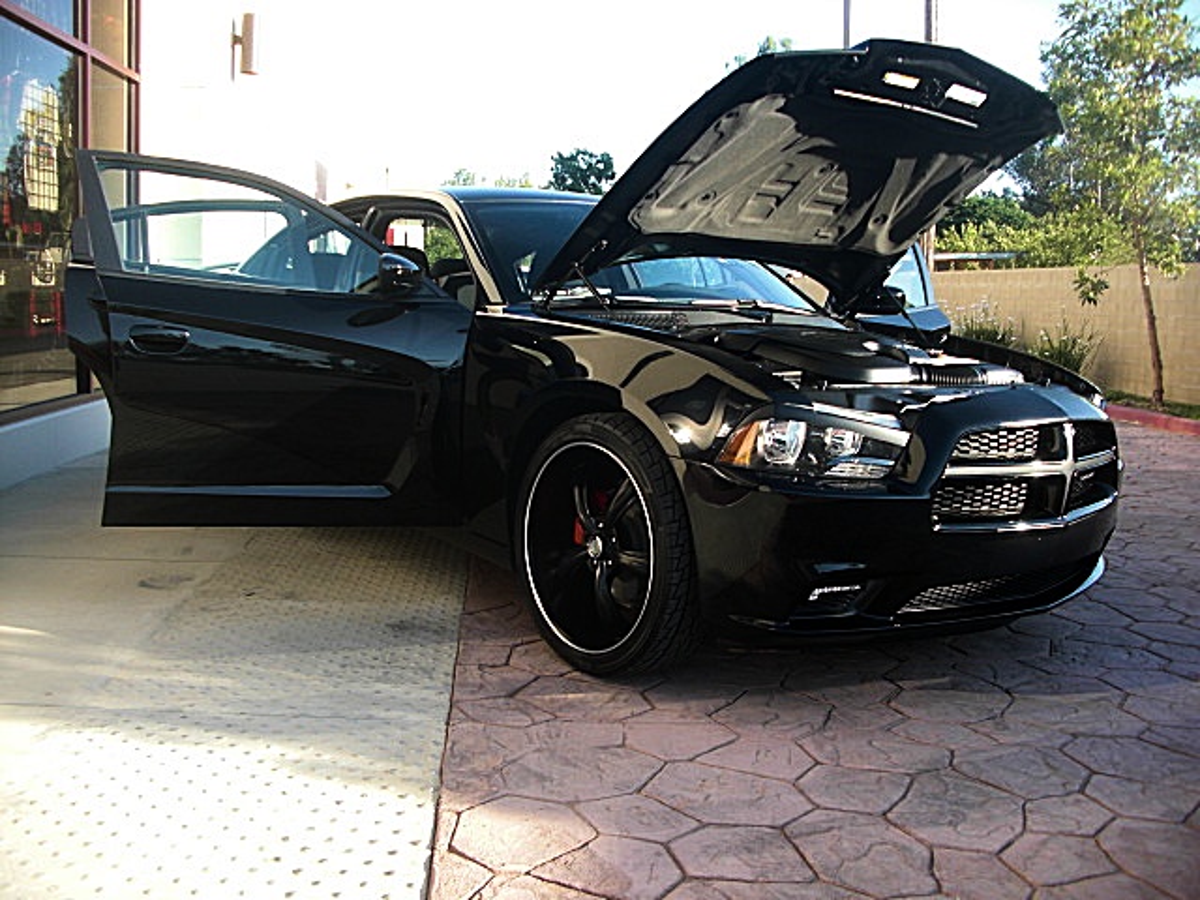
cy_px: 450
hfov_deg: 51.4
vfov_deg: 39.7
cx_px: 600
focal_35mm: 36
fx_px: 1248
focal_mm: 6.3
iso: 50
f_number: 2.8
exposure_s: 1/160
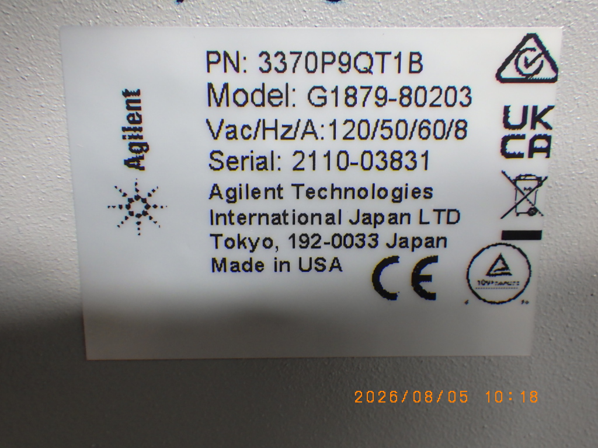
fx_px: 587
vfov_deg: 41.8
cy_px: 224
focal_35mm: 34
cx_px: 299
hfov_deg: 54.0
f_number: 3.8
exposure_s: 1/50
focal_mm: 6.1
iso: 400
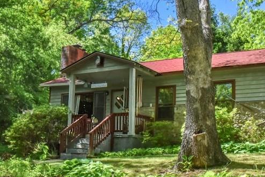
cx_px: 129
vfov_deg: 26.9
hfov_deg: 39.6
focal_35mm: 50
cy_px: 106
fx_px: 368
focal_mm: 24
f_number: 16
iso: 4000
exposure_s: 1/250
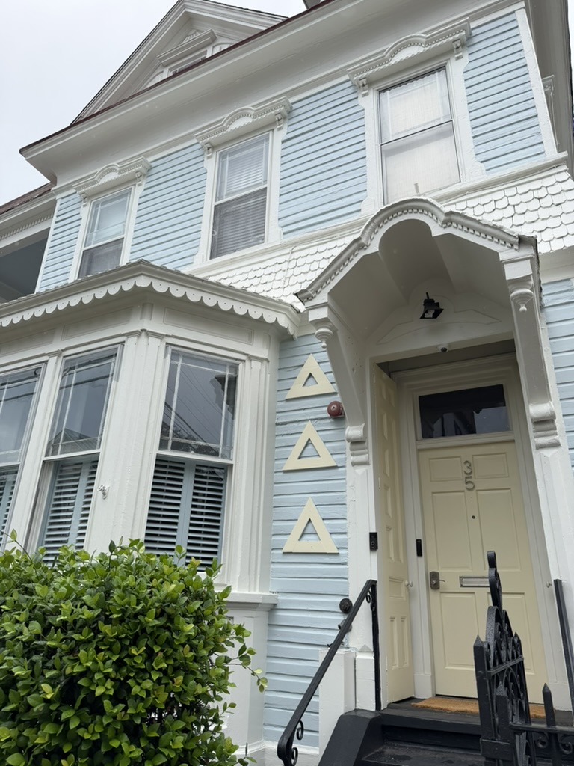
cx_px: 287
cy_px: 383
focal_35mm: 24
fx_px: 531
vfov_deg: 71.6
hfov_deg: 56.8
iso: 100
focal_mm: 6.76
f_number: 1.78
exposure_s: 1/1949
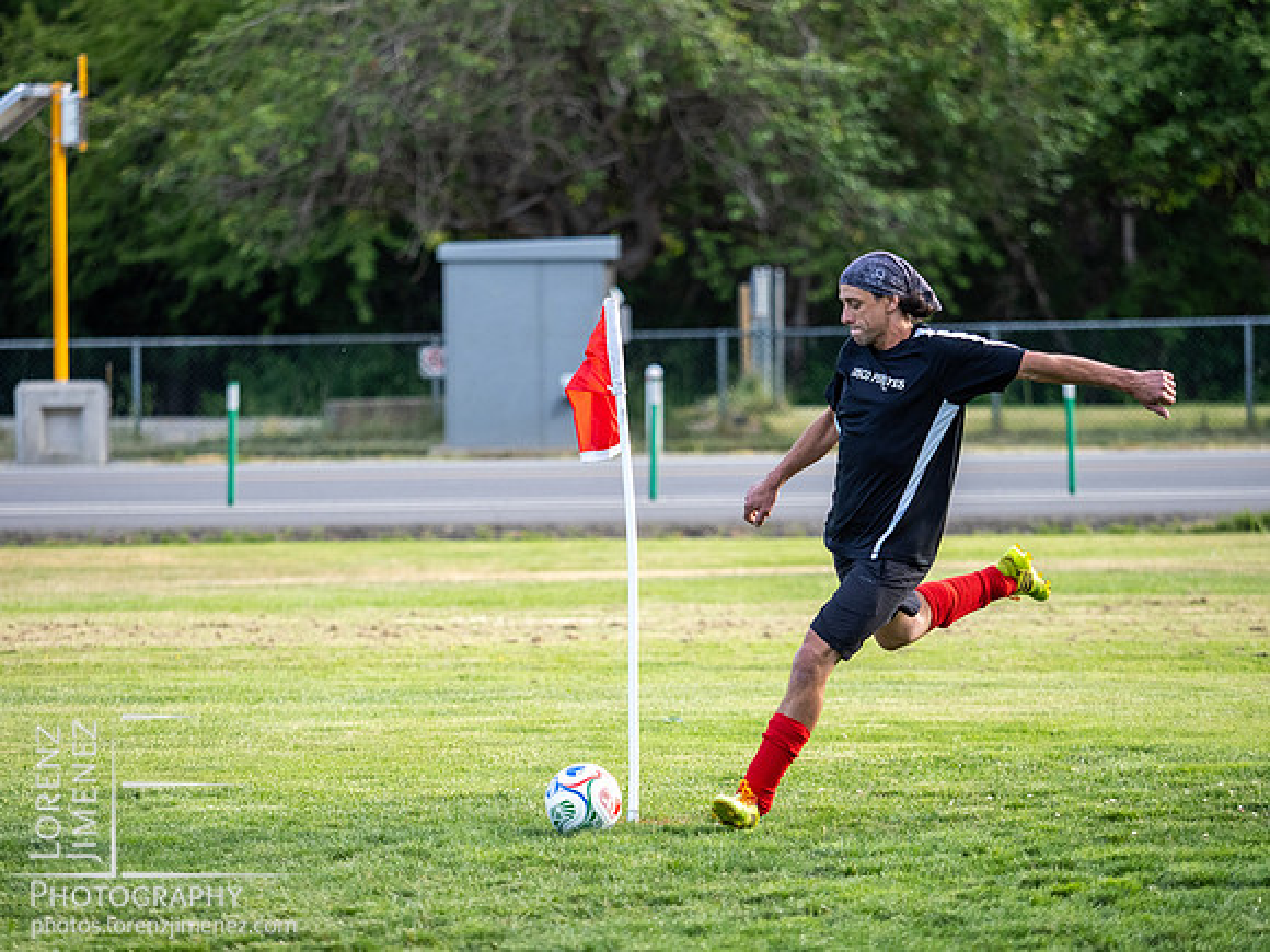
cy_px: 476
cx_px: 635
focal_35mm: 270
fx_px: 9906
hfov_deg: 7.3
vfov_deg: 5.5
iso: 500
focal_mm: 135
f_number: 2.8
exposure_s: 1/1250
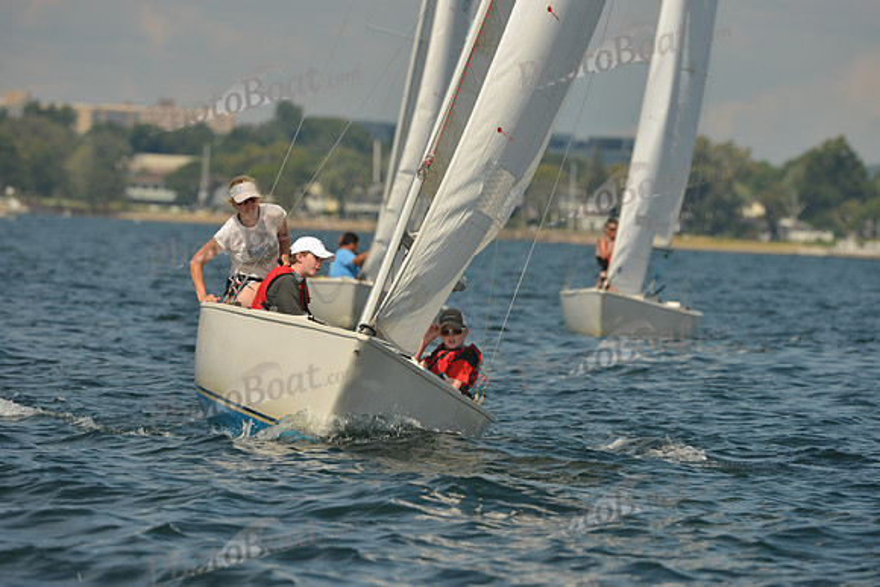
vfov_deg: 3.4
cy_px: 294
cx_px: 440
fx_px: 9780
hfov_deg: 5.2
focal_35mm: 400
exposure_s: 1/1250
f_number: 8
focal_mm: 400
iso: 320
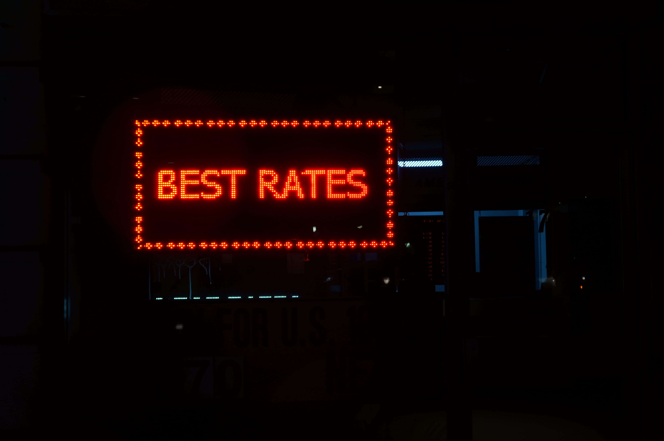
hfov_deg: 48.0
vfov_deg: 32.9
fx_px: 746
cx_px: 332
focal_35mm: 40
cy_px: 220
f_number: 4
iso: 200
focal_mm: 27
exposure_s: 1/60
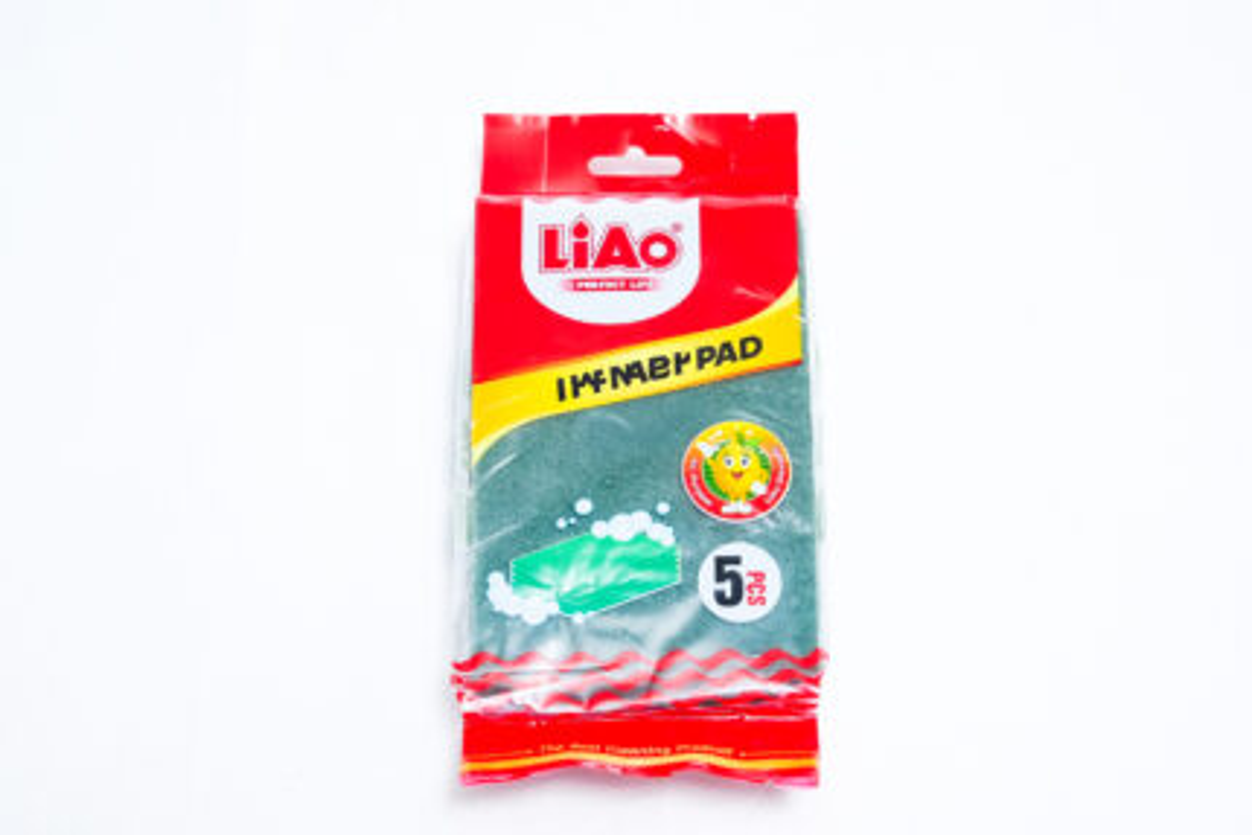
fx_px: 2435
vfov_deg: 19.5
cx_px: 626
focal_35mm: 70
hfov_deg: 28.8
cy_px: 418
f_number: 8
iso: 3200
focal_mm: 70
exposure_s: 1/200
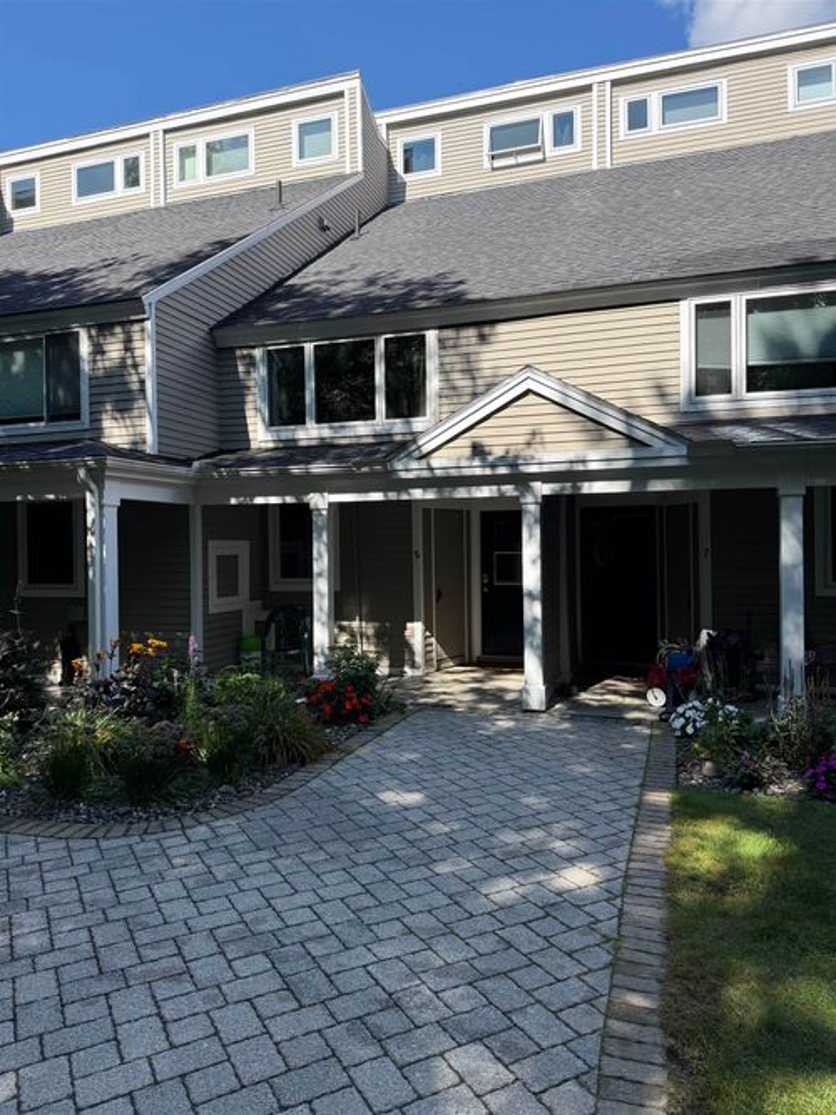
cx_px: 418
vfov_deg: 71.6
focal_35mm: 24
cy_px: 558
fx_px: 773
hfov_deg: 56.8
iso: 100
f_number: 1.78
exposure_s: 1/2169
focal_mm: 6.76
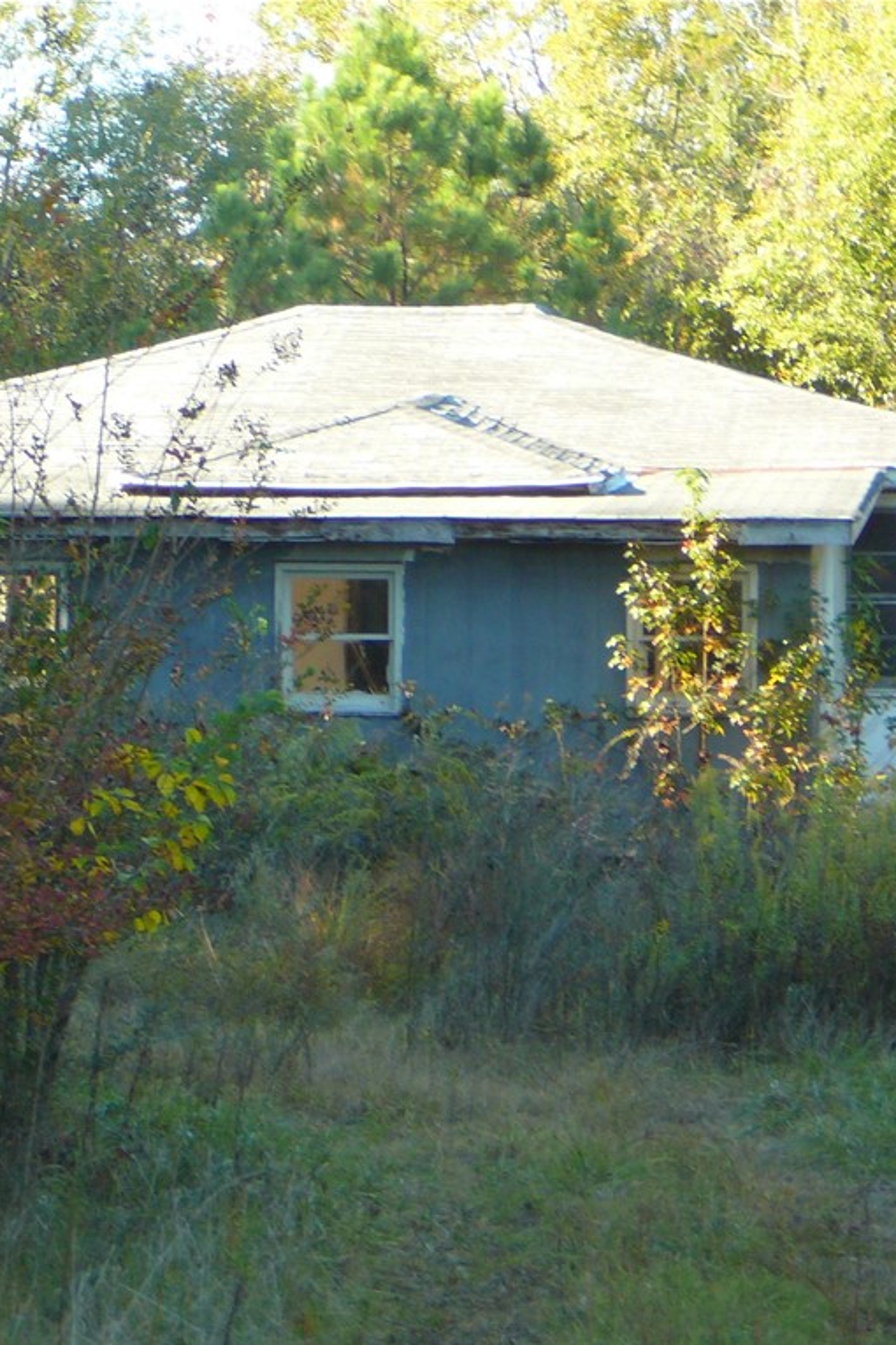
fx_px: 5824
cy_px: 673
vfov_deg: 13.2
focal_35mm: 156
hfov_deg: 8.8
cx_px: 332
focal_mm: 16.6
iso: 80
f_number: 3.9
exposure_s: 1/60
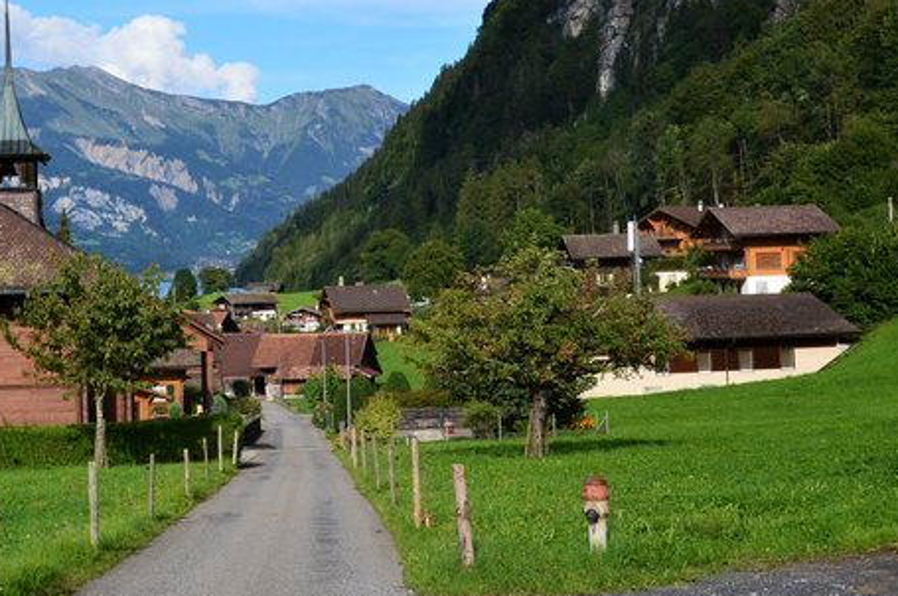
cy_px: 170
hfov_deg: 29.8
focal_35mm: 66
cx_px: 168
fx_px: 1641
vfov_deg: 20.5
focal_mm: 25
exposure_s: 1/200
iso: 320
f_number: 10
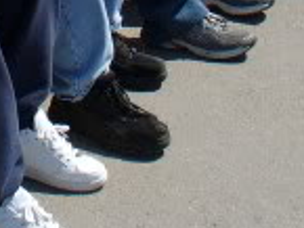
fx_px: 1292
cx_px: -96
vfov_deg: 9.5
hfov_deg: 13.0
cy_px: -222
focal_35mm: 147
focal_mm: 6.1
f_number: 5.6
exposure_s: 1/320
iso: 64
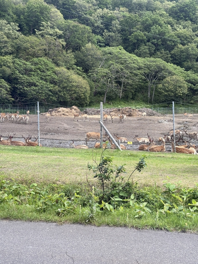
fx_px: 397
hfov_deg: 28.0
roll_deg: +2.9
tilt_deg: -1.9
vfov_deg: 36.8
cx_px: 99
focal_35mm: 52
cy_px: 132
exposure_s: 1/236
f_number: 1.6
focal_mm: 5.96
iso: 32
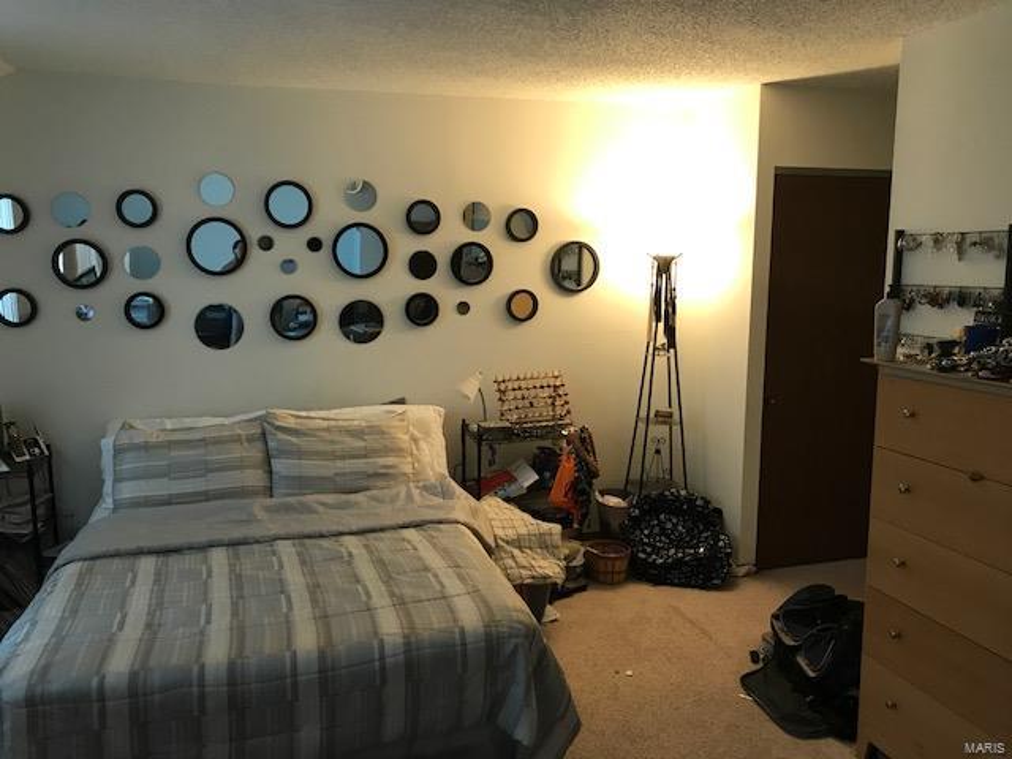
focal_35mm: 28
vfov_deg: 49.7
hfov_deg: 63.4
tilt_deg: -7.5
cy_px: 380
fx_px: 819
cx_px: 506
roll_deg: -0.1
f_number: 1.8
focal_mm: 3.99
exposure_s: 1/15
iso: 50
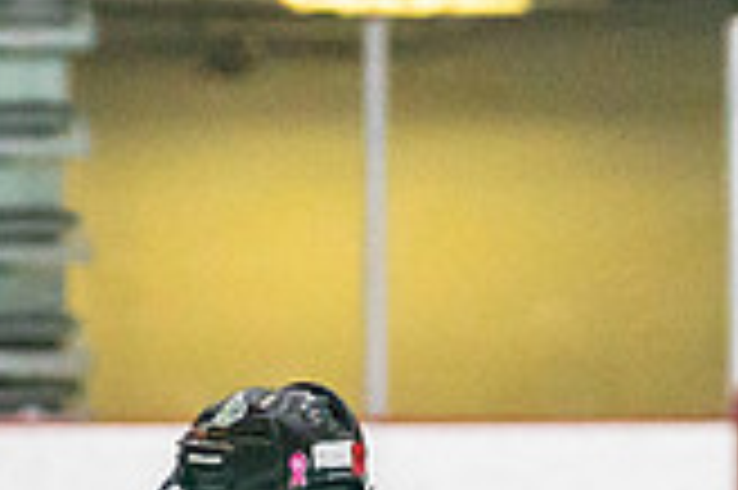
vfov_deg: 2.1
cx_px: -692
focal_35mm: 661
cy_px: 1120
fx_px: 13537
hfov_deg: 3.1
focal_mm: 103
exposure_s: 1/1250
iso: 3200
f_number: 2.8
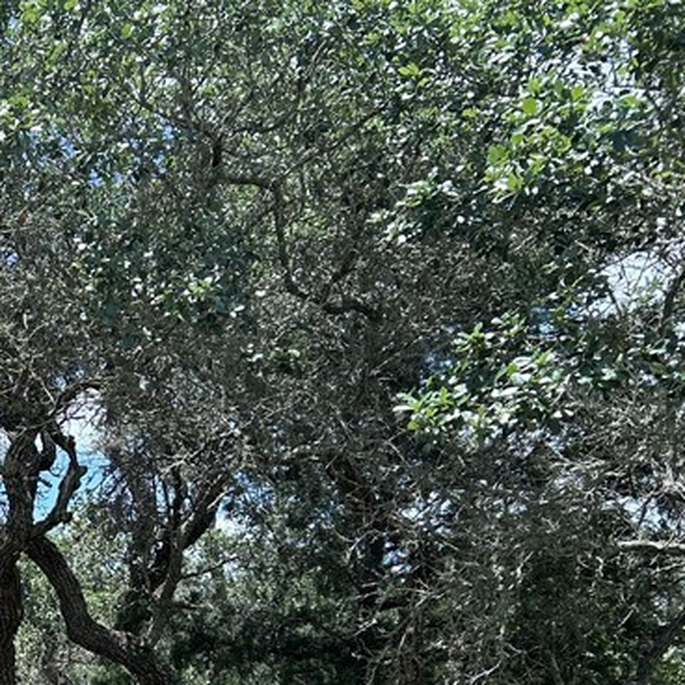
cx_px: -69
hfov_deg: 25.0
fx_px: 1433
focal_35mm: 64
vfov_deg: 25.7
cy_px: 668
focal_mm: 5.7
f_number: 1.5
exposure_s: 1/1488
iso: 50
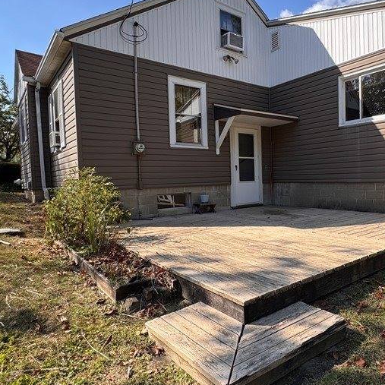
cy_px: 188
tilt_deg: -2.4
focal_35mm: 25
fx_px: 315
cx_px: 264
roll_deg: +1.4
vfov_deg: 62.9
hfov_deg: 61.0
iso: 40
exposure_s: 1/921
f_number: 2.2
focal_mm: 2.22
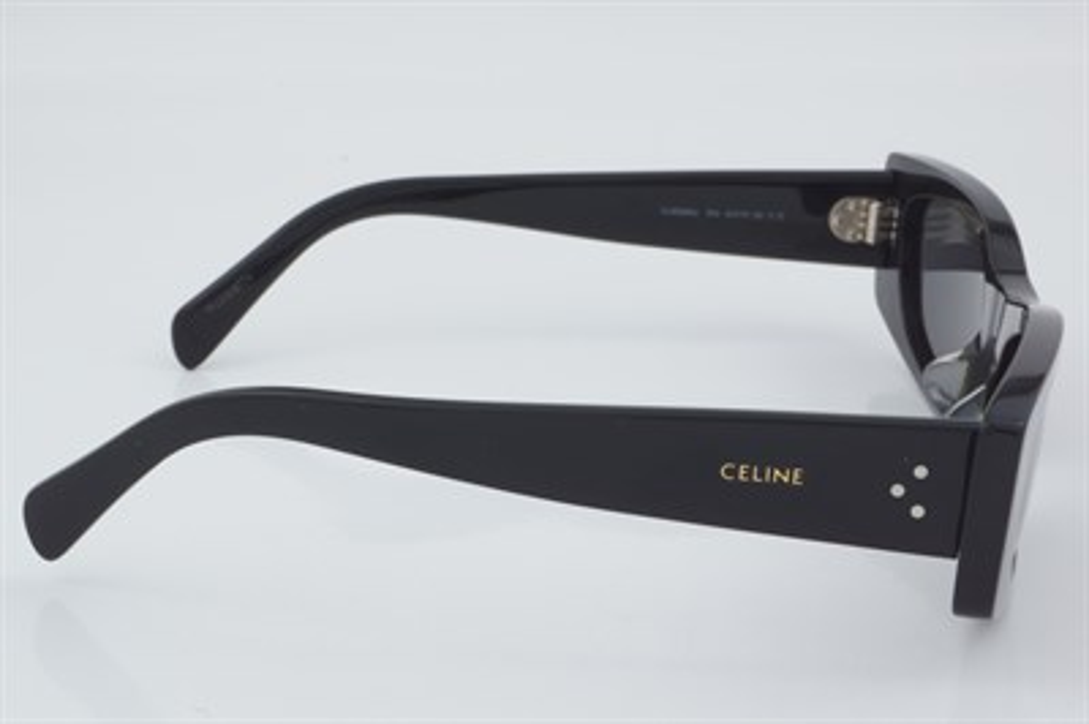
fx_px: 2494
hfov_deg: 24.6
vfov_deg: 16.5
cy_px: 362
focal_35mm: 82
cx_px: 544
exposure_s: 1/3
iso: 100
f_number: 32
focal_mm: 55
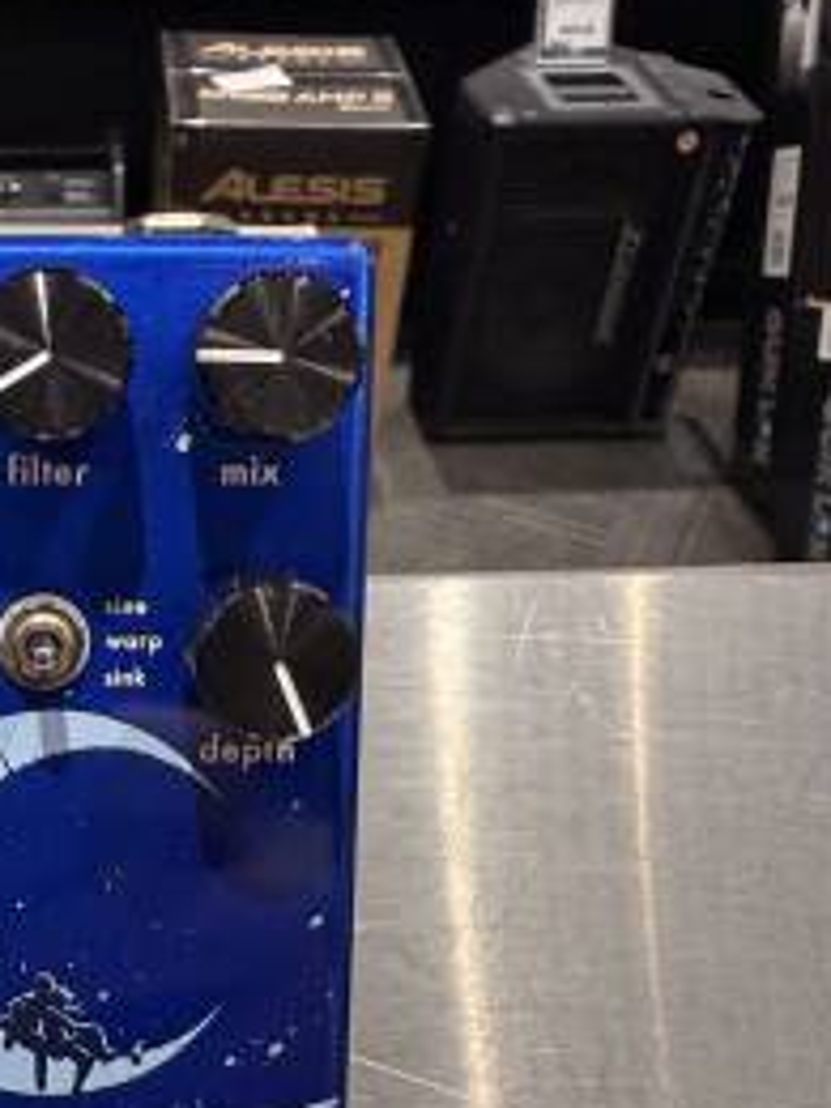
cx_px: 72
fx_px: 1536
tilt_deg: -41.1
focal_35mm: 48
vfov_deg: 38.8
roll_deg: -1.5
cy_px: 810
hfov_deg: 29.0
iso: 160
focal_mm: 2.22
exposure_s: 1/120
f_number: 2.2
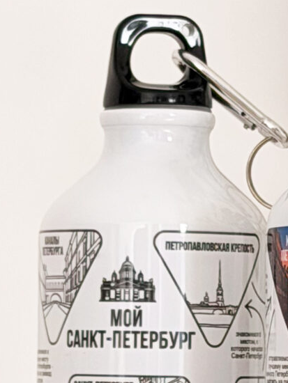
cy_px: 218
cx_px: 291
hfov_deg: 12.1
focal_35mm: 121
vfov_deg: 16.3
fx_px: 1341
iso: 125
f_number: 1.8
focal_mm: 4.25
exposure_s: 1/120
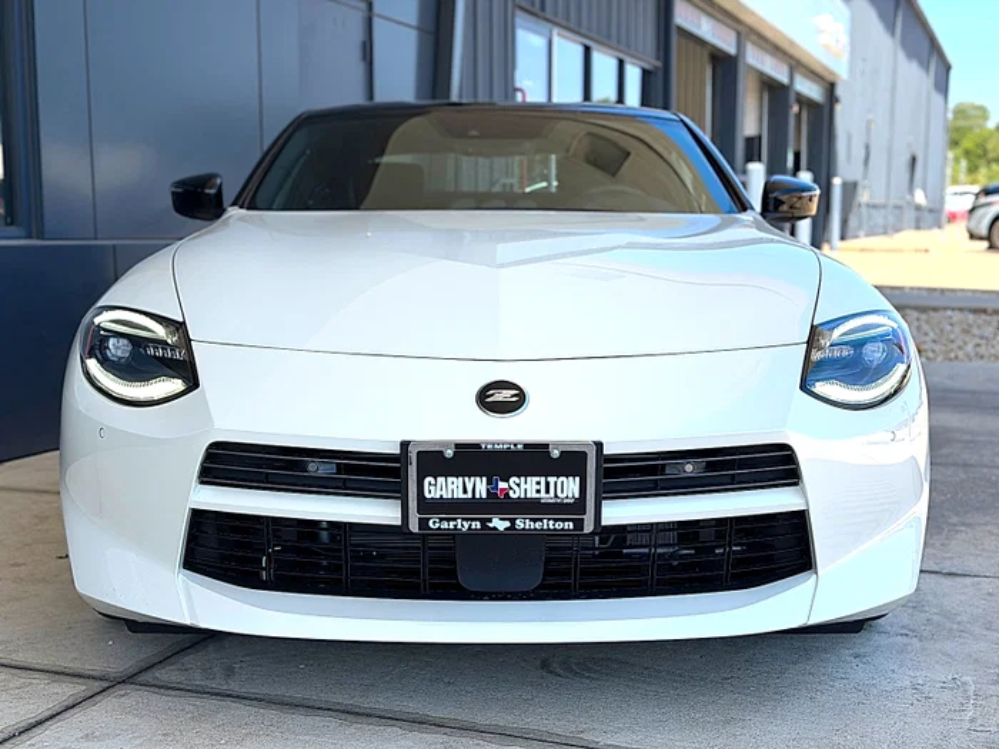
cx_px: 500
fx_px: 1385
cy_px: 374
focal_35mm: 48
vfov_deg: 30.3
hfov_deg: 39.7
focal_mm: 6.76
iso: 64
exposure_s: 1/2577
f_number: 1.78
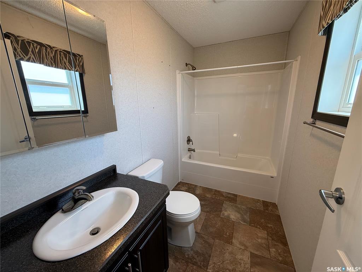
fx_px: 146
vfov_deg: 85.7
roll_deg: +1.3
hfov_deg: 102.1
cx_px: 181
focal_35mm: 14
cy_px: 136
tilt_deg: -12.3
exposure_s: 1/120
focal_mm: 2.22
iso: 160
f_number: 2.2
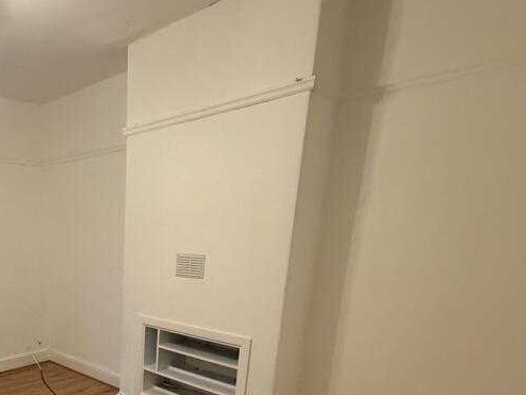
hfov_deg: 56.3
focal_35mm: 29
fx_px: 441
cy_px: 361
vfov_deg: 43.7
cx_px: 92
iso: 640
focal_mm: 2.22
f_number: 2.2
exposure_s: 1/50
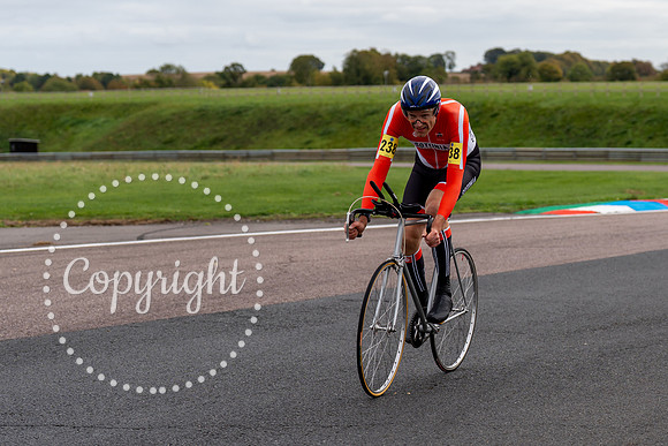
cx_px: 442
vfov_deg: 13.8
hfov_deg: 20.5
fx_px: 1845
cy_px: 200
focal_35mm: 99
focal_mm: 70
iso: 125
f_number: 3.5
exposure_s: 1/1000
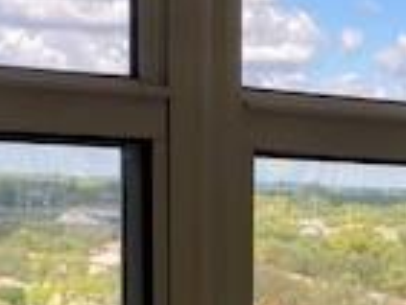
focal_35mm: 118
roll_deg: -2.2
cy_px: 386
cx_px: 573
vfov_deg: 12.2
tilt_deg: -7.1
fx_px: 1385
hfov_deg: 15.6
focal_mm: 4.25
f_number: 1.8
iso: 32
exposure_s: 1/479
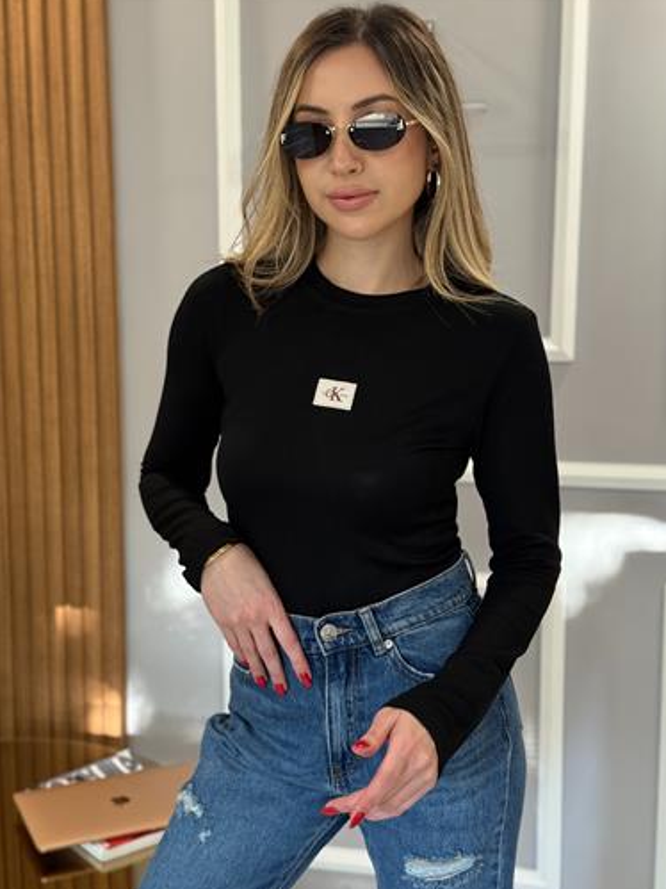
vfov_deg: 38.2
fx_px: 1283
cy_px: 453
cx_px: 345
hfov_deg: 29.1
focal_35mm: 50
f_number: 1.78
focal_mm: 6.76
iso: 160
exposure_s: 1/60
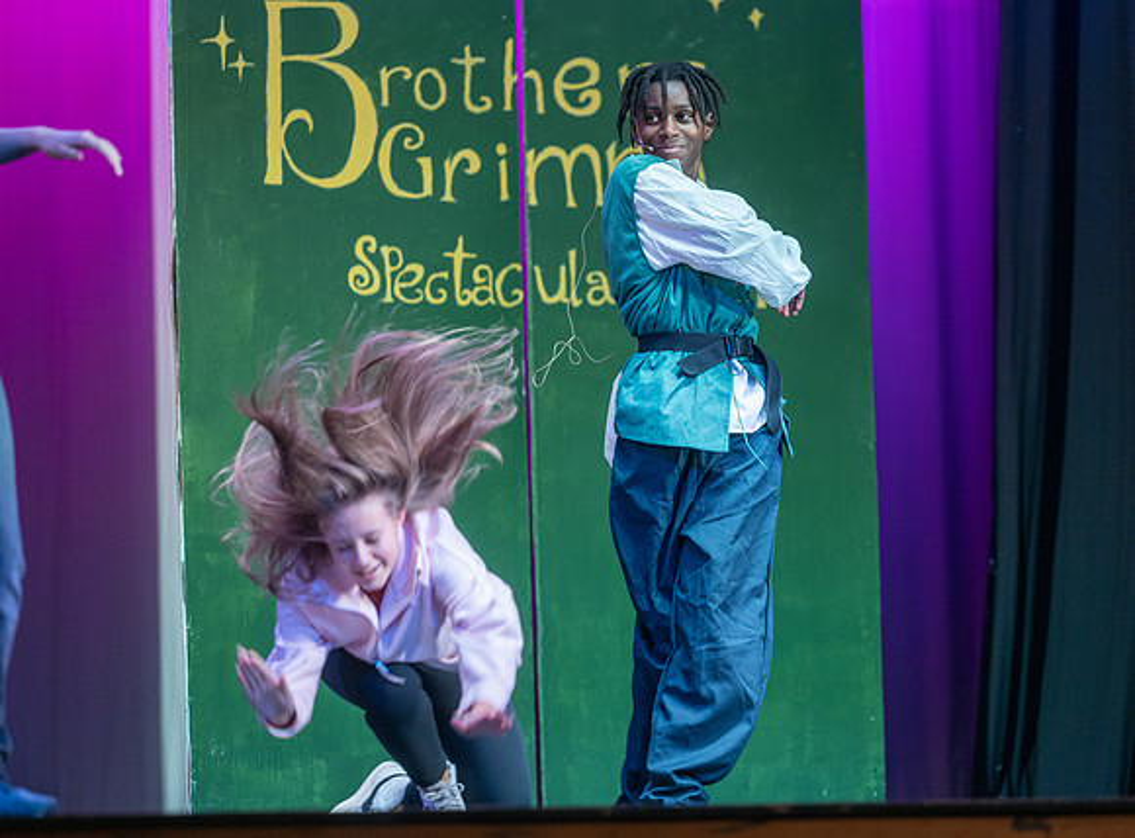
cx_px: 667
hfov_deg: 10.6
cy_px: 442
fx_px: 6119
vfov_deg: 7.8
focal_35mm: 188
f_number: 2.8
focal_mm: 155
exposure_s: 1/250
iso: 500
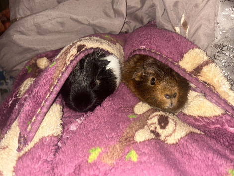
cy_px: 88
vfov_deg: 53.0
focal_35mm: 26
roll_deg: +3.1
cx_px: 117
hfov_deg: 67.3
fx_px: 176
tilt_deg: -44.0
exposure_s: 1/4
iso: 32
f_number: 1.5
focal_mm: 5.7
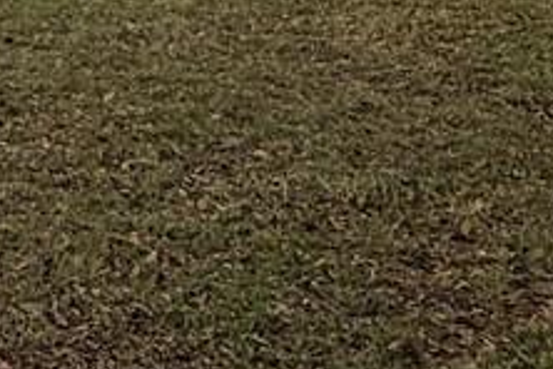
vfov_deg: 11.8
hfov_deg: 16.5
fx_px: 1613
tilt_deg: +3.6
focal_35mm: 105
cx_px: -426
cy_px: -347
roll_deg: +1.6
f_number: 2.2
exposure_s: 1/121
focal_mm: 2.22
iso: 64
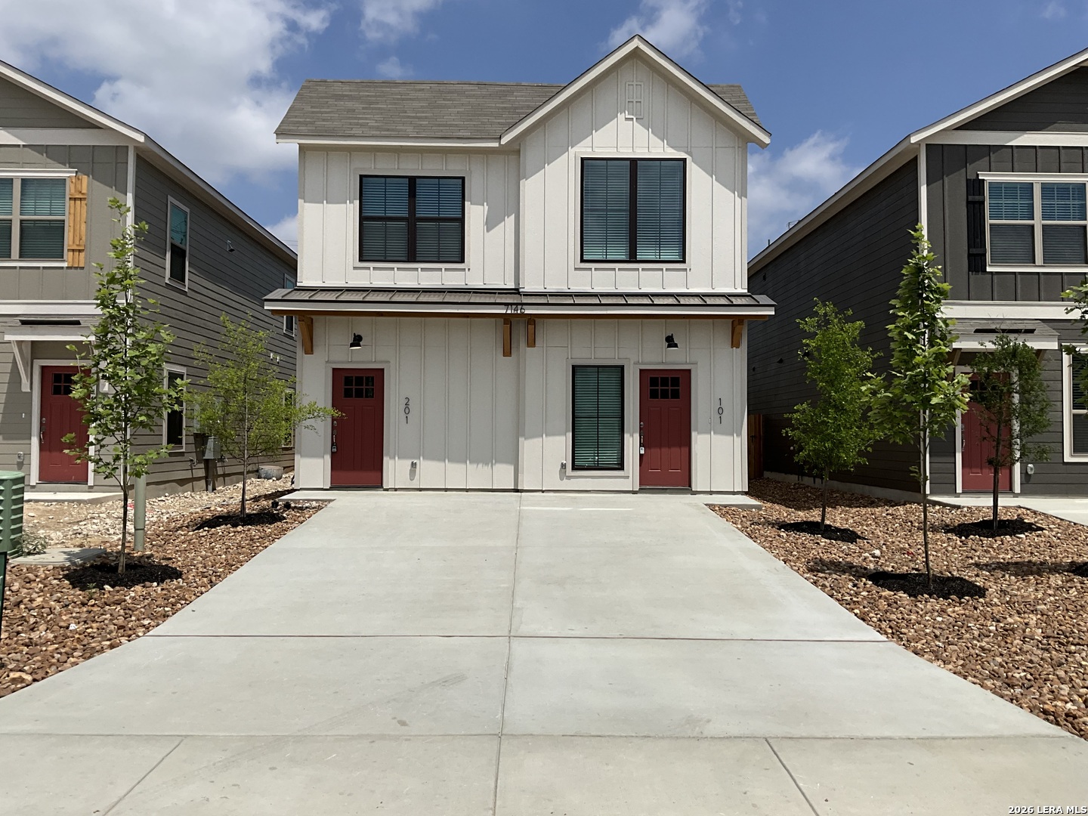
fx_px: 911
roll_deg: -0.7
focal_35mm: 29
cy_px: 408
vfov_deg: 48.2
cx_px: 544
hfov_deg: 61.7
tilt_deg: +1.9
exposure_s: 1/5263
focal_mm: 3
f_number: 1.8
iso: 25
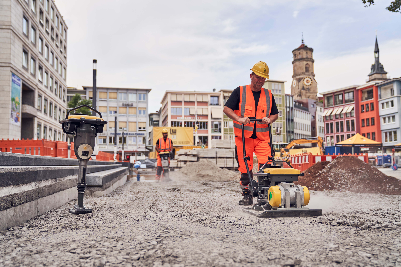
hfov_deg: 55.8
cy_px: 134
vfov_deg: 38.9
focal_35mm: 34
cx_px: 200
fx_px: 379
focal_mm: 34
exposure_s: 1/2000
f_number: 2.8
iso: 200
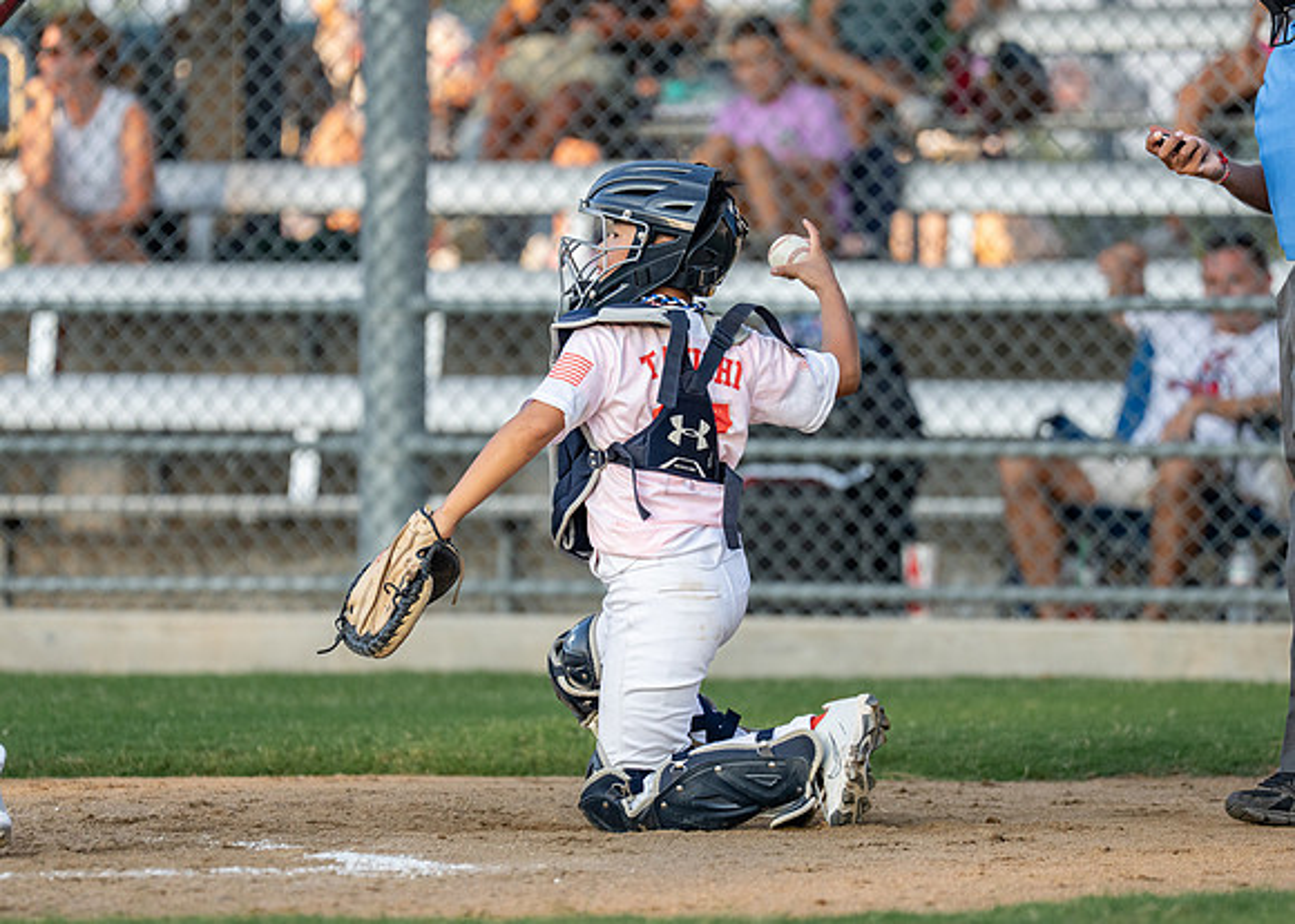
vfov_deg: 4.9
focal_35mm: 296
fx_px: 10881
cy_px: 484
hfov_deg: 6.8
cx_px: 670
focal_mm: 200
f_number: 2.8
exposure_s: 1/2500
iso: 640
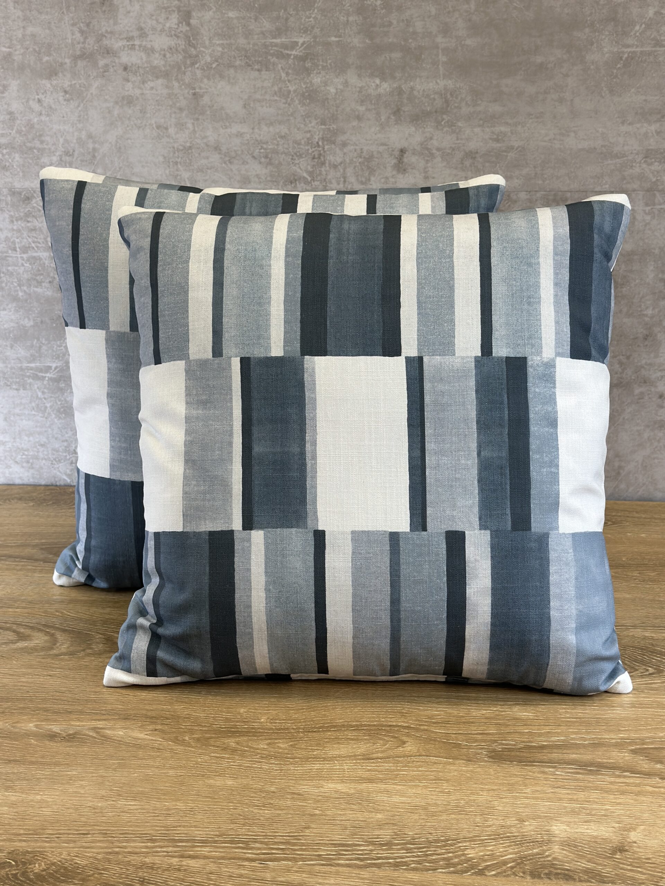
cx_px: 332
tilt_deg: -16.4
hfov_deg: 30.3
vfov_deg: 39.7
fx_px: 1229
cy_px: 443
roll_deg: +0.4
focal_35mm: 48
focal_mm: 6.86
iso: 80
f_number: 1.78
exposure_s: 1/215
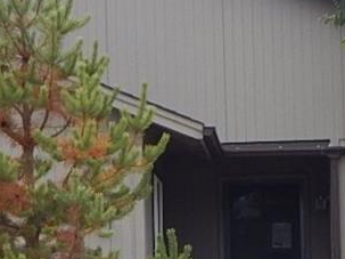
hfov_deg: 10.5
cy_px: 249
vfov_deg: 7.9
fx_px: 1873
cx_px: 210
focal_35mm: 188
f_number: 3.4
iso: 125
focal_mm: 6.8
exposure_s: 1/800
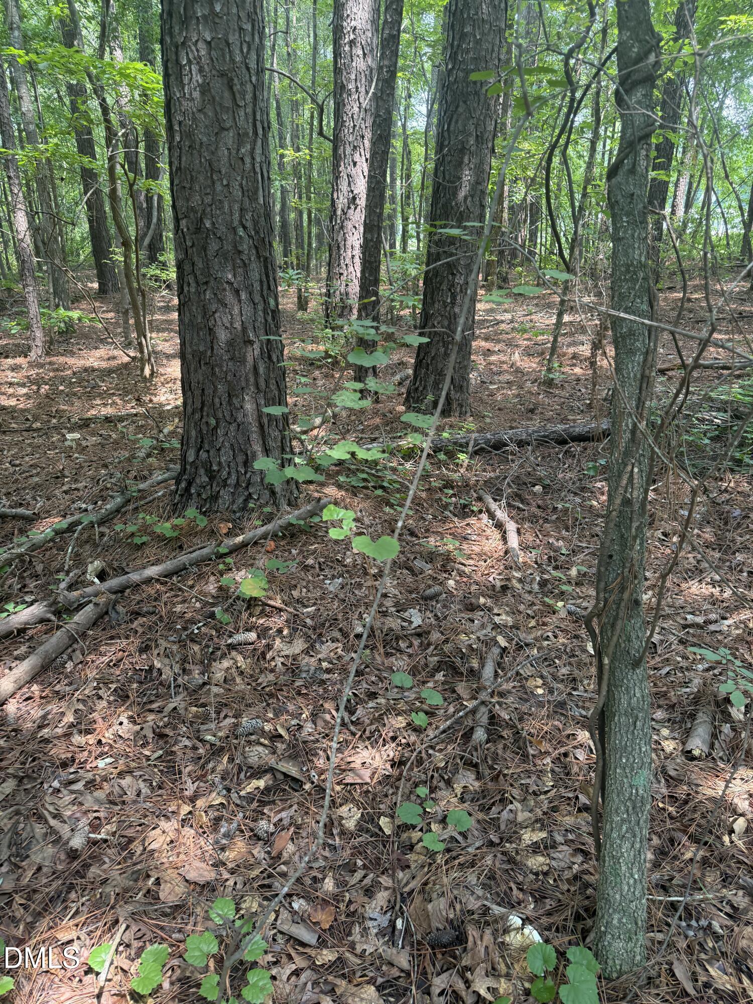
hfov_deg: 56.8
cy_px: 502
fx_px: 696
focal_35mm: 24
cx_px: 376
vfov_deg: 71.6
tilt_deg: -22.2
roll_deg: +1.1
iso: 125
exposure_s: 1/158
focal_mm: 6.76
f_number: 1.78
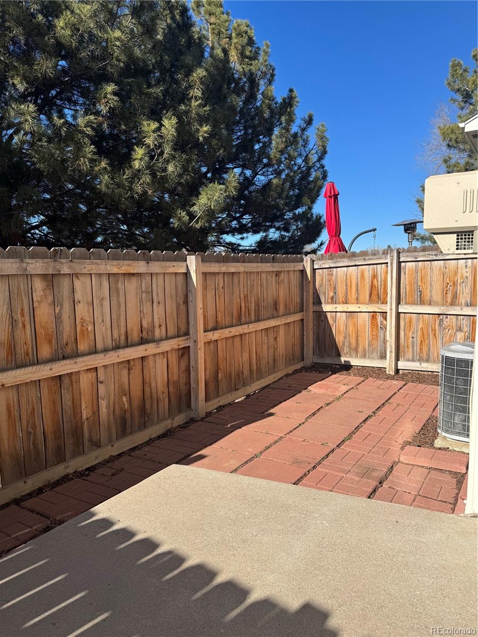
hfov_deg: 56.8
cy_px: 318
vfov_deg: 71.6
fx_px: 442
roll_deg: +1.8
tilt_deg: -5.3
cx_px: 239
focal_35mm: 24
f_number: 1.78
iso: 80
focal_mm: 6.76
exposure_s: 1/3597
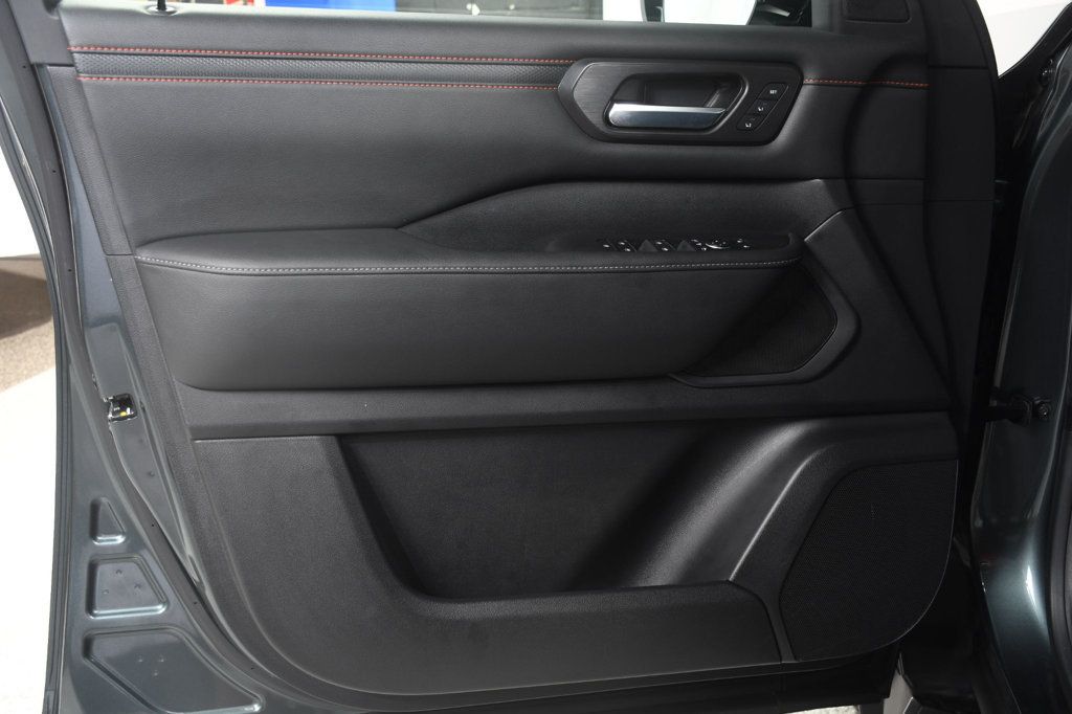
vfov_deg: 36.8
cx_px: 536
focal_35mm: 36
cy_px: 357
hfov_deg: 53.1
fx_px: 1072
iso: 100
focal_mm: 24
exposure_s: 1/160
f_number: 4.5
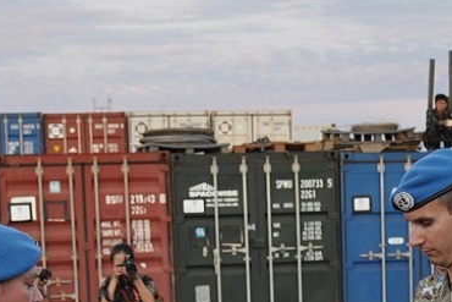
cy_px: 348
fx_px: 1369
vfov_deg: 12.3
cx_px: 261
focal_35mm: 109
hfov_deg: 18.7
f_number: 4
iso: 640
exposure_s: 1/60
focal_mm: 28
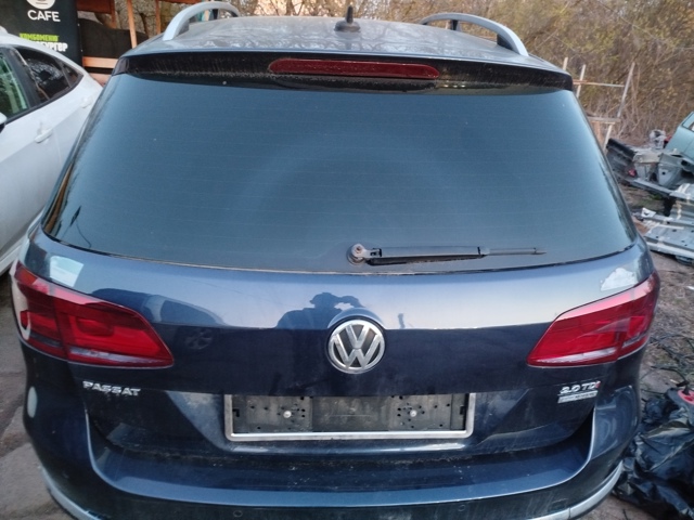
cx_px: 347
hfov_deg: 71.6
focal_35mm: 24
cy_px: 260
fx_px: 481
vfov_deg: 56.8
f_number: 1.7
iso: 800
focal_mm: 5.31
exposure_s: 1/17
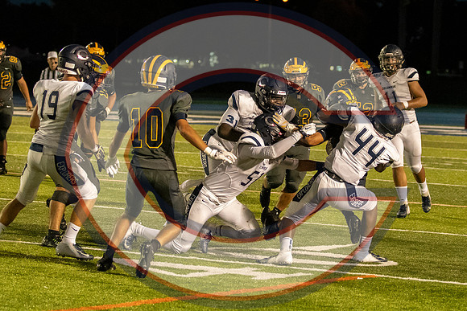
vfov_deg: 7.8
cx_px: 289
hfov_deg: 11.7
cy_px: 83
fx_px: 2285
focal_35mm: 176
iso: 10000
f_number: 2.8
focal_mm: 80
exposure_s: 1/1600
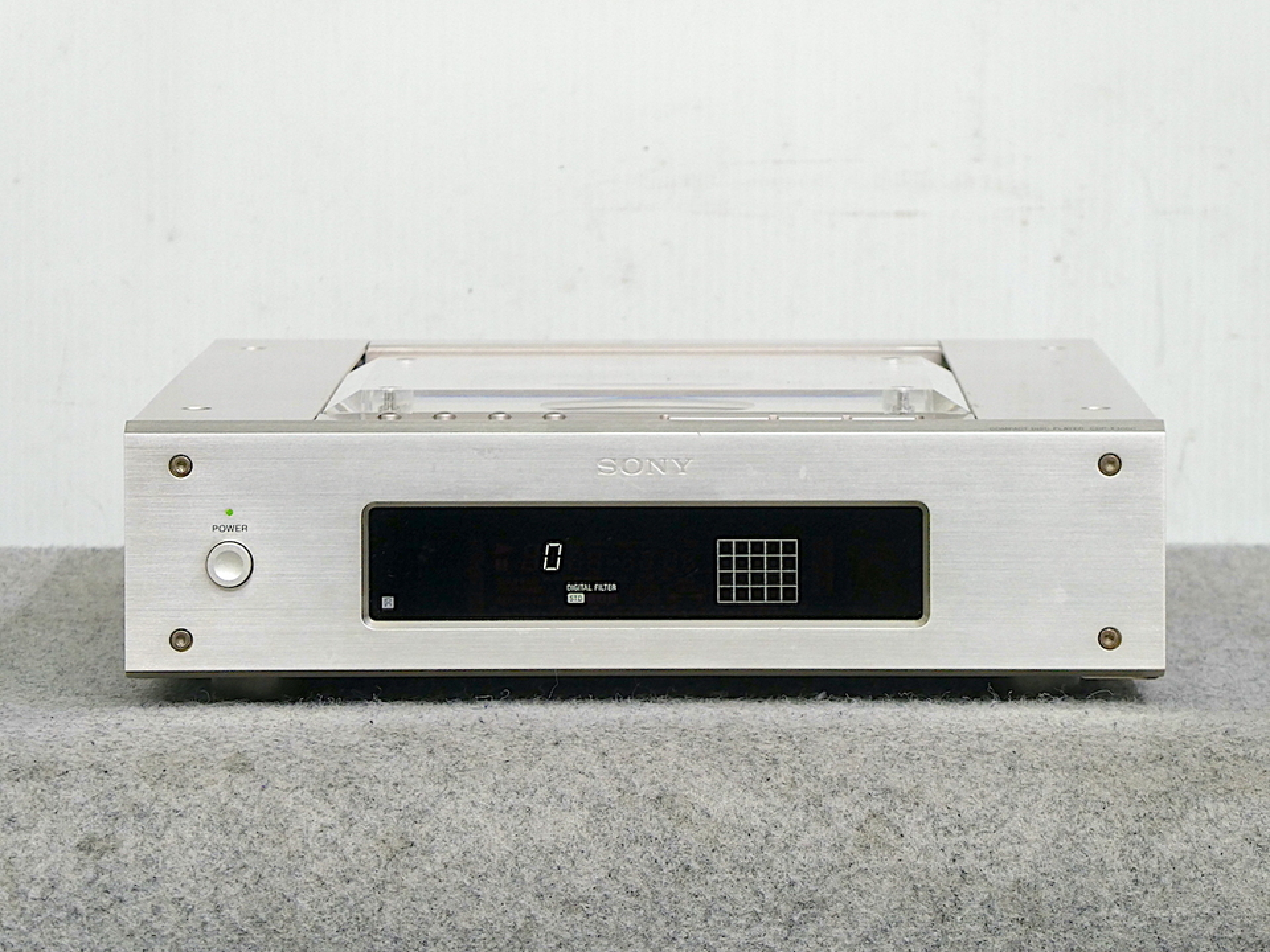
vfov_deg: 7.4
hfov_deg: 9.9
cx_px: 635
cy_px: 476
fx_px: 7338
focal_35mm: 200
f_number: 5.6
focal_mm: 35.8
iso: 200
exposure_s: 1/10
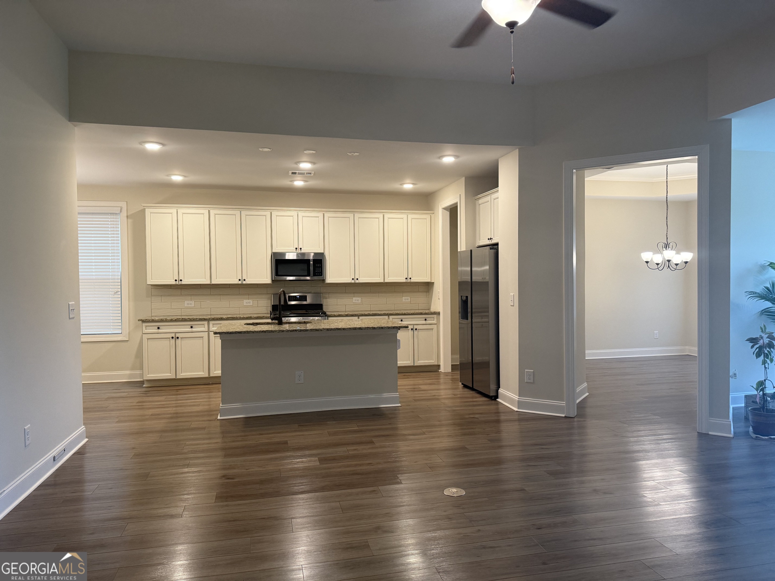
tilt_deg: -1.1
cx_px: 388
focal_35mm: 24
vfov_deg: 56.8
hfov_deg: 71.6
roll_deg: +0.6
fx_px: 537
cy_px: 290
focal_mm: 6.76
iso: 200
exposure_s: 1/120
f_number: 1.78
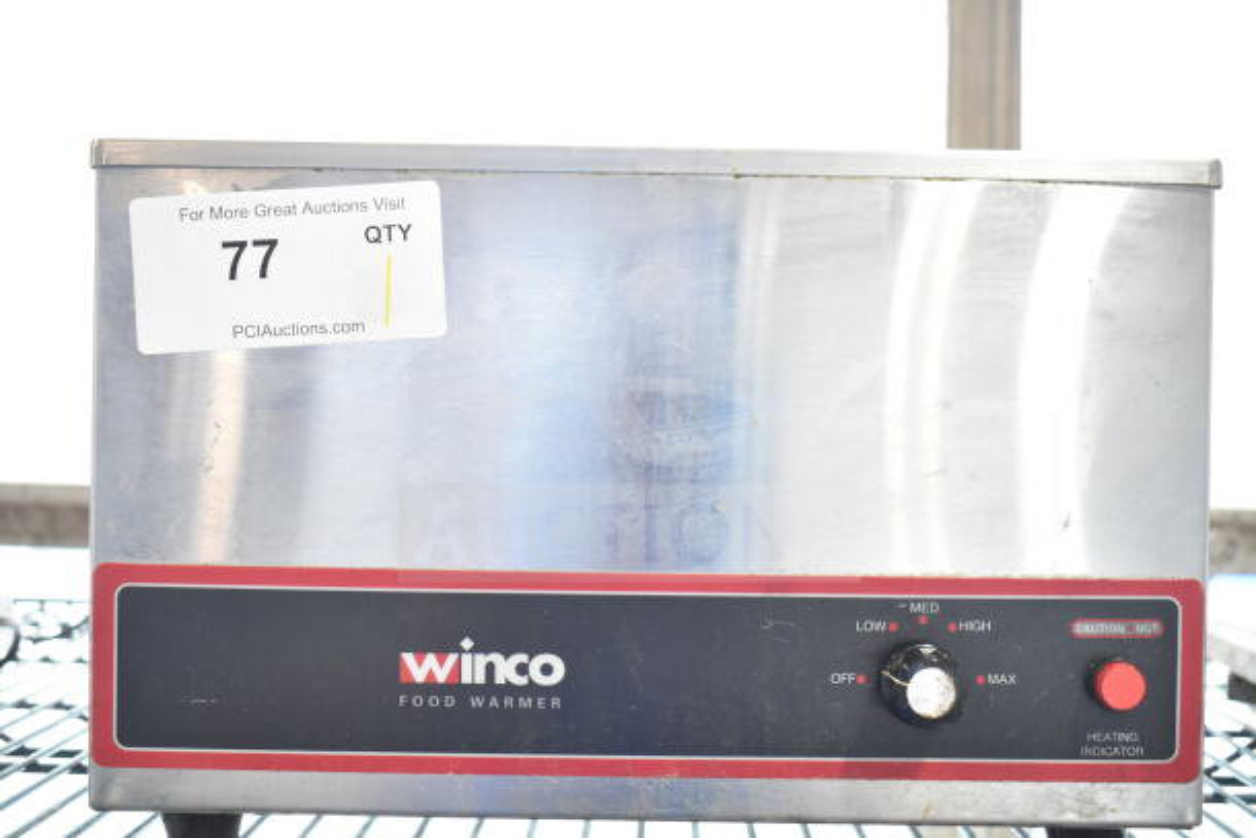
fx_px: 1413
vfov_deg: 33.0
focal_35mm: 40
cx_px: 628
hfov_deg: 47.9
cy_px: 419
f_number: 5
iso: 1600
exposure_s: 1/160
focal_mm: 27
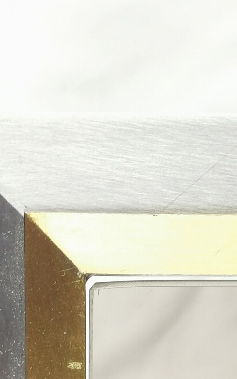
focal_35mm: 176
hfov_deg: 7.5
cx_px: 173
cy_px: 290
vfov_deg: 11.9
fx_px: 1818
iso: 50
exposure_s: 1/50
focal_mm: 5.56
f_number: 1.6
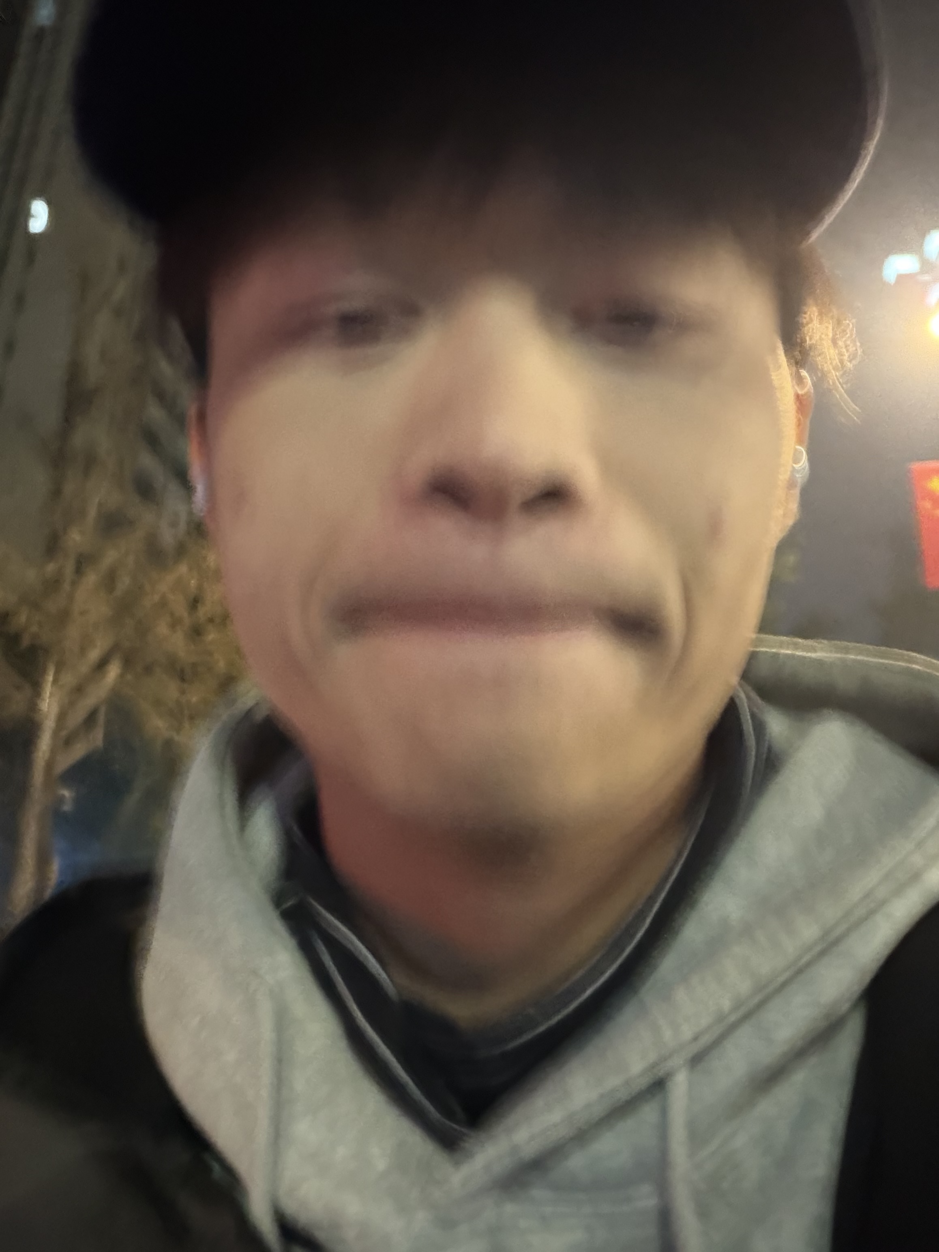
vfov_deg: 60.0
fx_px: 1085
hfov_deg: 46.8
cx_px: 470
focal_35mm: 30
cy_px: 626
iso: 800
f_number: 1.9
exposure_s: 1/15
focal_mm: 2.71
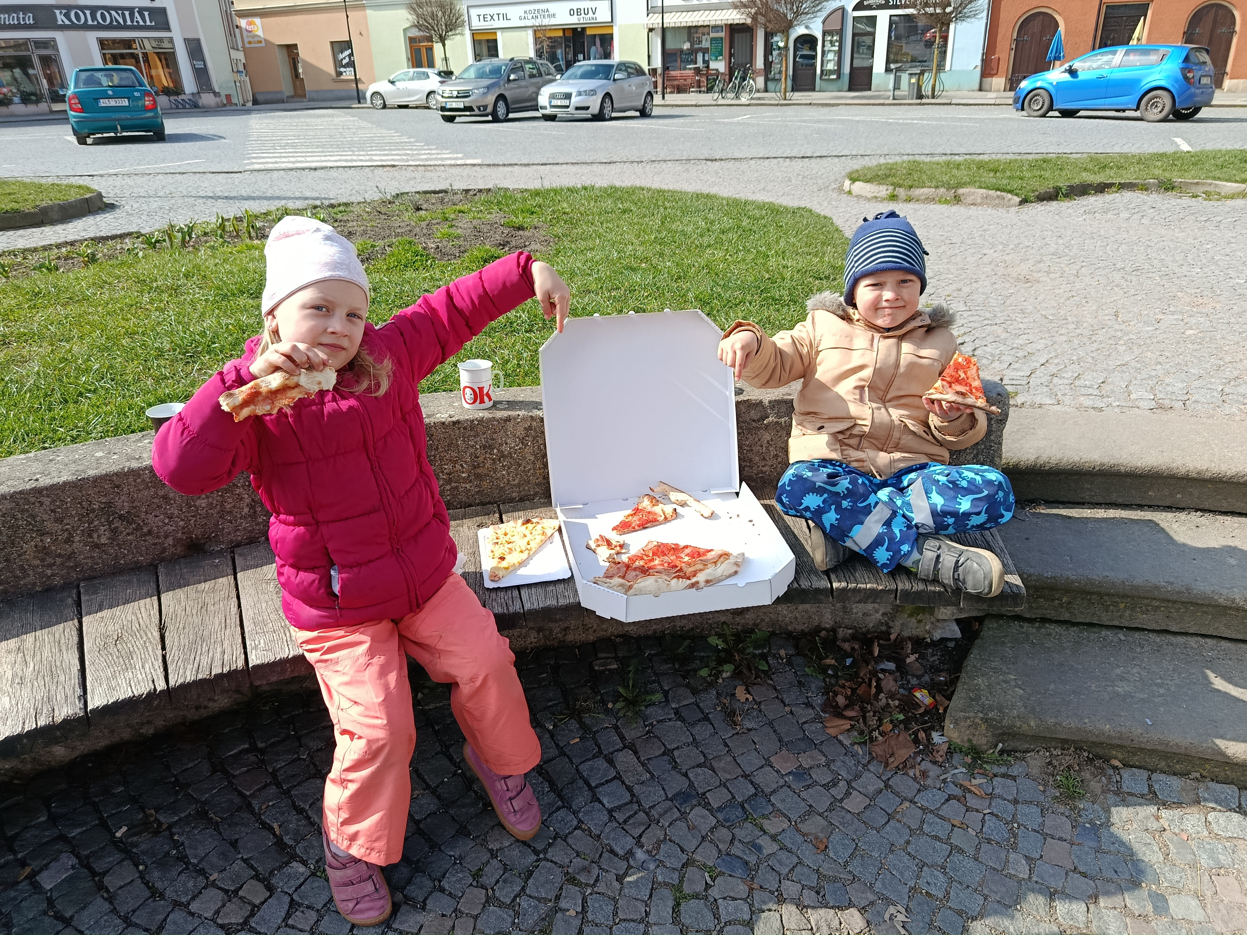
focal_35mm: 24
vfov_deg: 56.8
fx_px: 865
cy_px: 468
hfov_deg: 71.6
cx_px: 624
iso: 50
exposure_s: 1/316
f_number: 1.7
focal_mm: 5.24
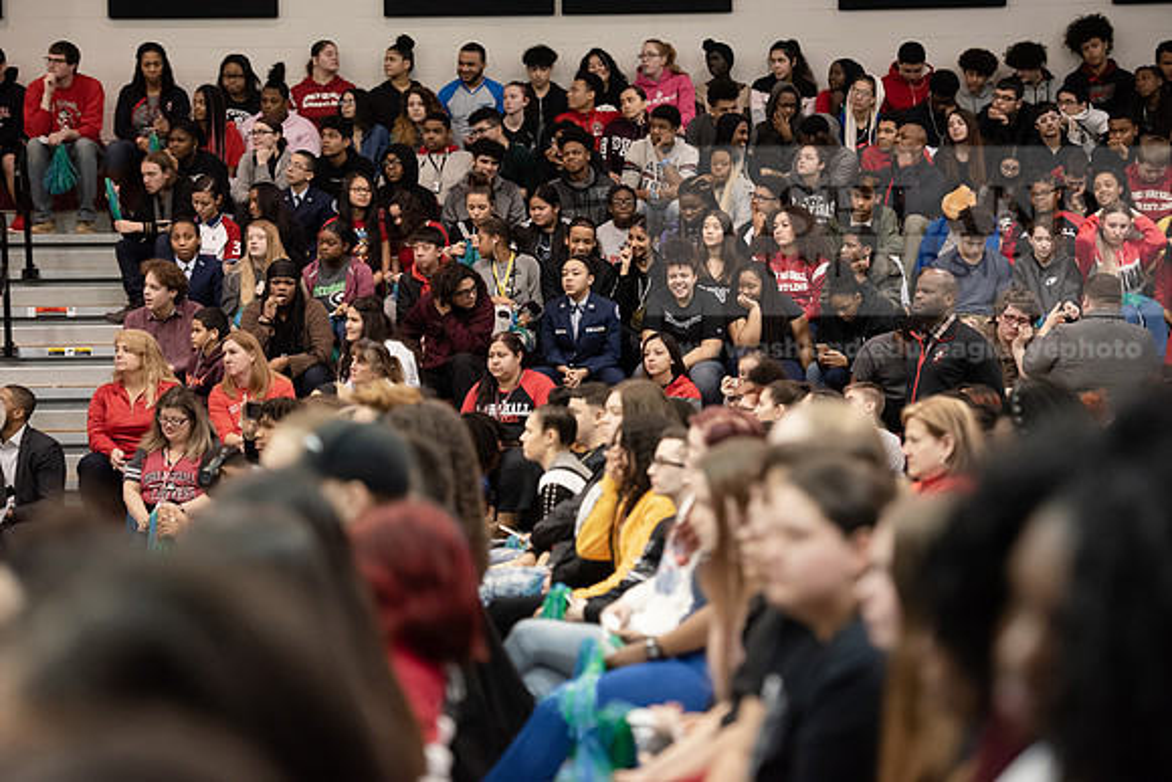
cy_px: 391
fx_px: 3582
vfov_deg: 12.5
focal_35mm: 110
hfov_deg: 18.6
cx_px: 586
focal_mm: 110
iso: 3200
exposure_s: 1/200
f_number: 3.2
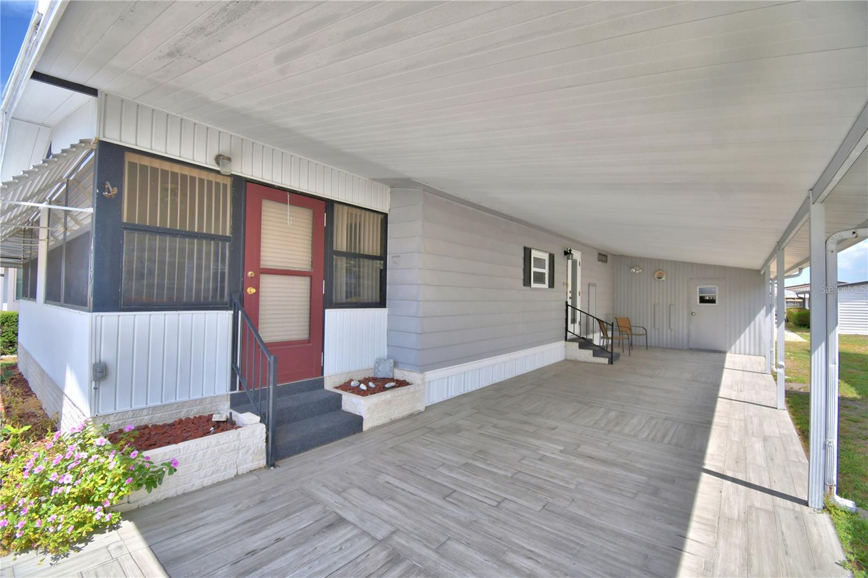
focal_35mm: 15
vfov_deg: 77.3
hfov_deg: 100.4
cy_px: 289
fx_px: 362
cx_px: 434
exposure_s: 1/500
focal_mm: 10
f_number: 4.5
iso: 110
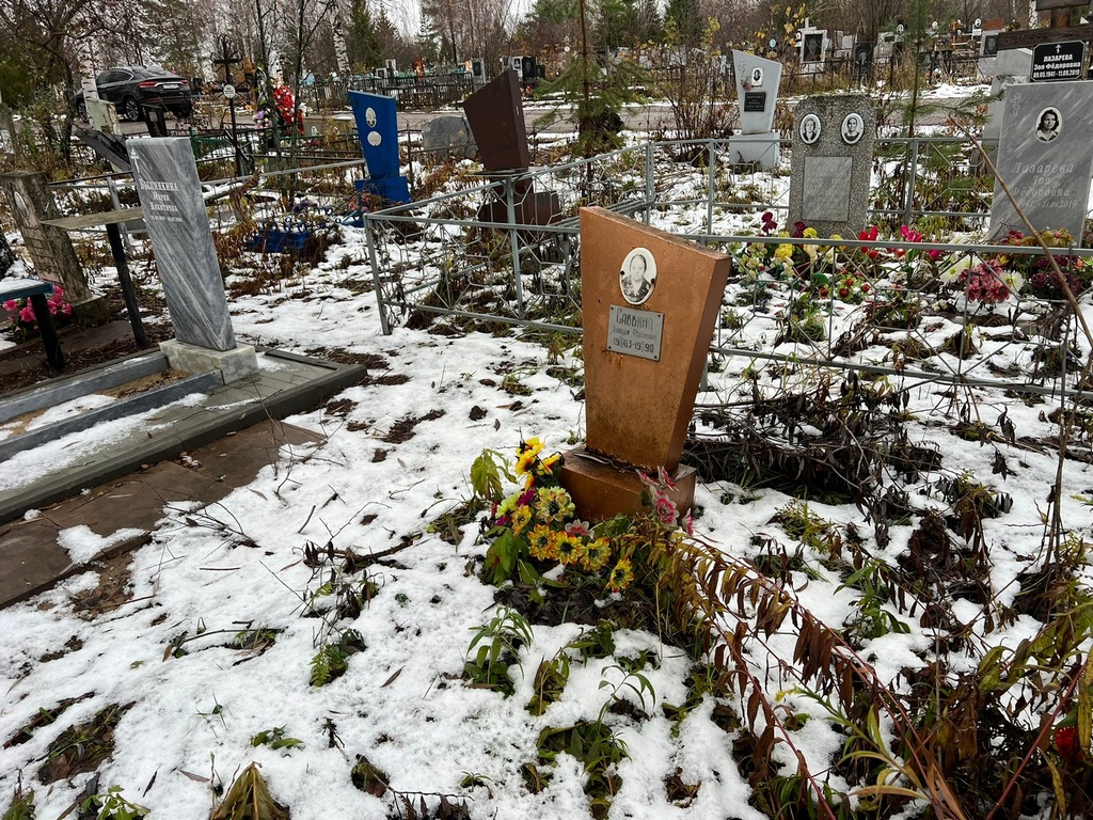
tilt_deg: -24.8
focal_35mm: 26
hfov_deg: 67.3
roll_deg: -1.1
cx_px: 546
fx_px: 821
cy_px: 410
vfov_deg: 53.1
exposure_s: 1/279
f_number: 1.5
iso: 40
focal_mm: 5.7
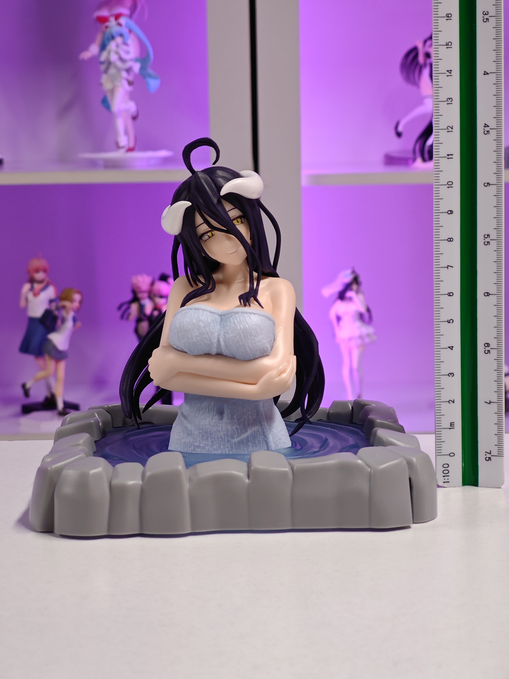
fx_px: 1568
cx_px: 254
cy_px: 340
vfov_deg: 24.4
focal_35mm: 80
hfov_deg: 18.4
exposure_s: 1/21.3
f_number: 2.4
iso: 400
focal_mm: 7.48
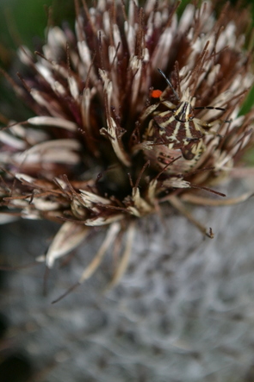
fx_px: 1101
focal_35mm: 104
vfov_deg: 19.6
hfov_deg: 13.1
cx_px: 155
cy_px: 136
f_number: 5.6
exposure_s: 1/60
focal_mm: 48
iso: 360
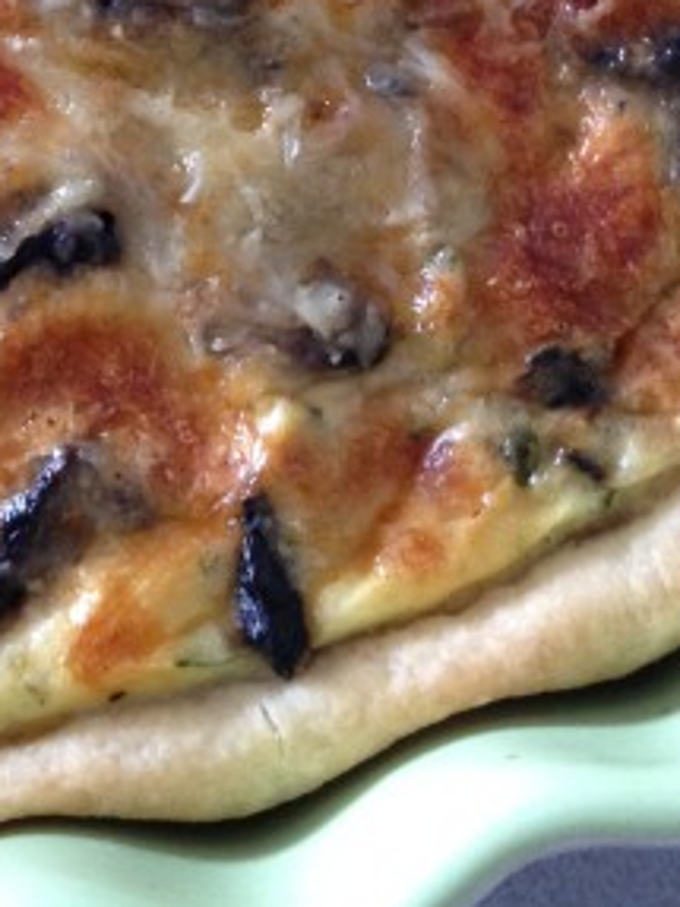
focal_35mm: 125
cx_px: -32
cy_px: -417
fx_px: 3276
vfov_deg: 14.8
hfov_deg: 11.7
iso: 80
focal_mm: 4.28
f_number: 2.4
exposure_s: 1/20
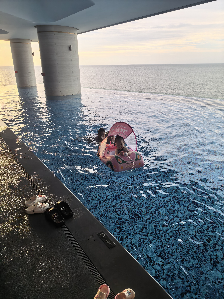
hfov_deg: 56.8
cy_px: 150
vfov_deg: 71.6
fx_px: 207
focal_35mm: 24
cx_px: 112
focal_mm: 6.98
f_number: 2
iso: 160
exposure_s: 1/3279
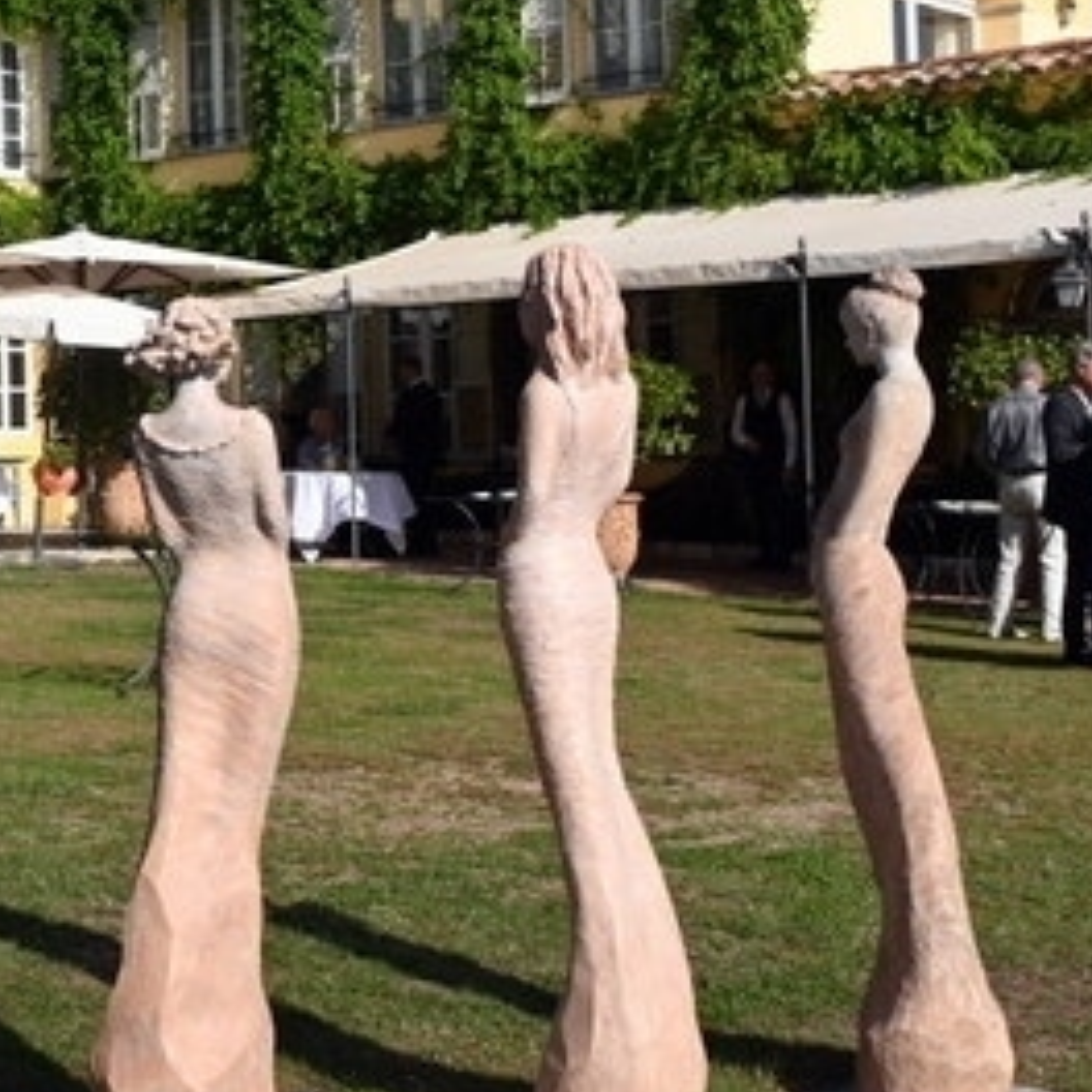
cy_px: 366
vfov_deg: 25.2
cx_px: 83
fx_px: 2427
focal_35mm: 68
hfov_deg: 24.5
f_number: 10
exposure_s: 1/200
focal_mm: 22
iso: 100
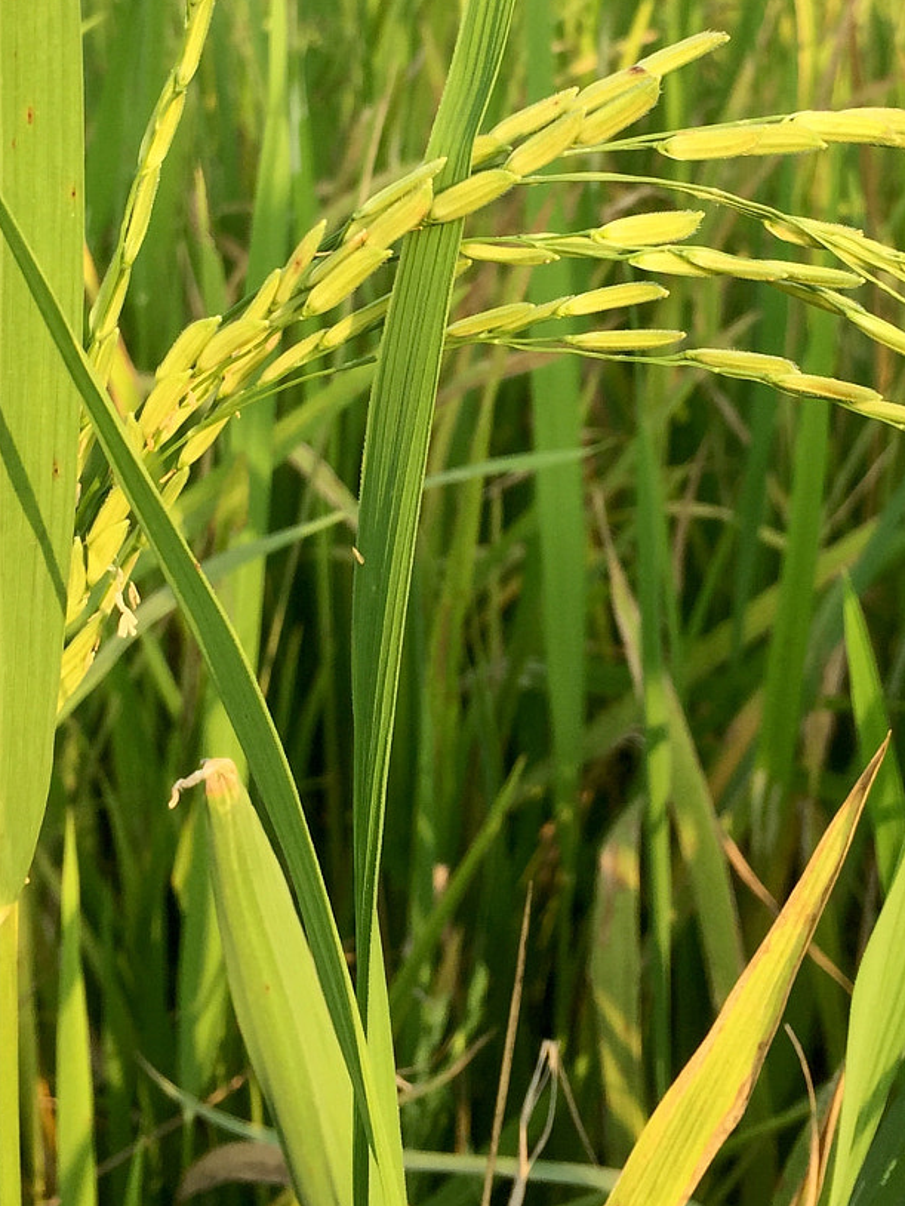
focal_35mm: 57
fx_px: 1986
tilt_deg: -12.9
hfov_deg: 25.6
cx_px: 550
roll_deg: +2.4
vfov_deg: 33.1
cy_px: 299
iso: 32
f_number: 2.2
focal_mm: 4.15
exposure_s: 1/465
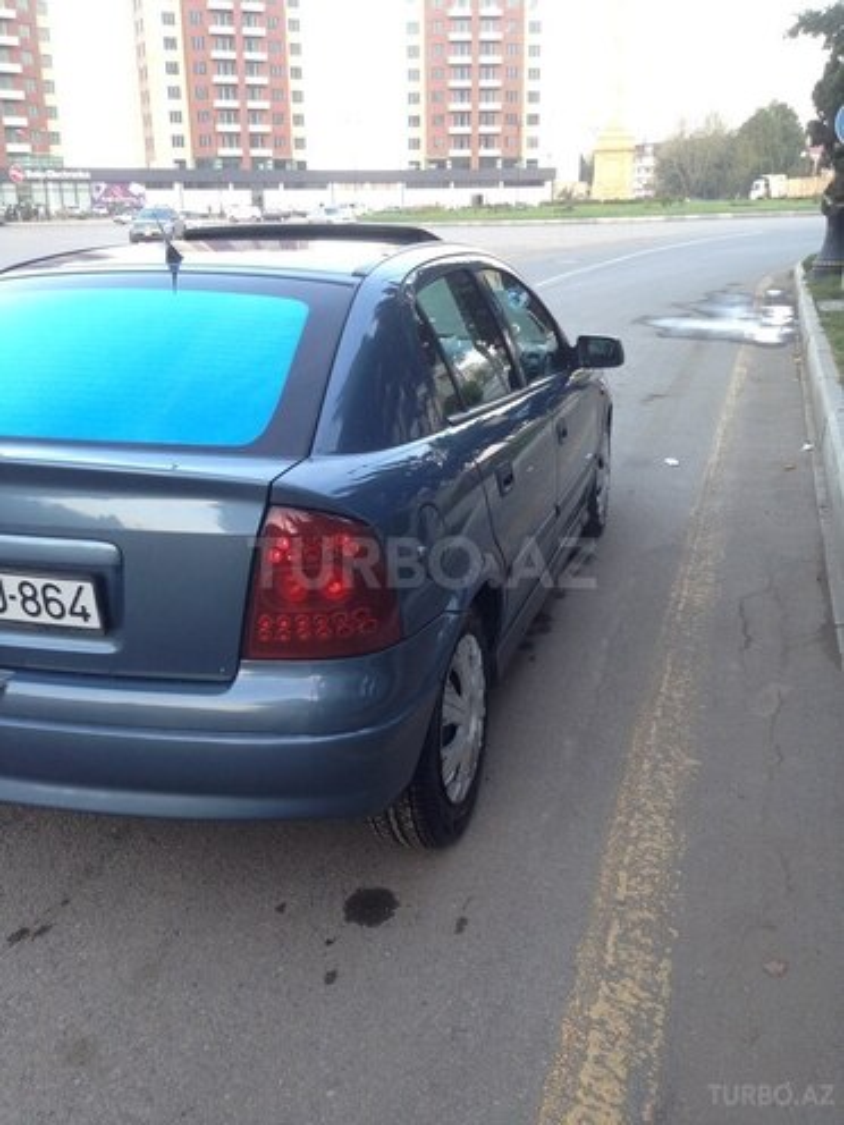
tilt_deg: -13.0
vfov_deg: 55.4
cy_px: 562
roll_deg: +1.4
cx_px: 422
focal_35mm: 33
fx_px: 1073
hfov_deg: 42.9
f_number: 2.4
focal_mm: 4.12
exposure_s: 1/40
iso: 50
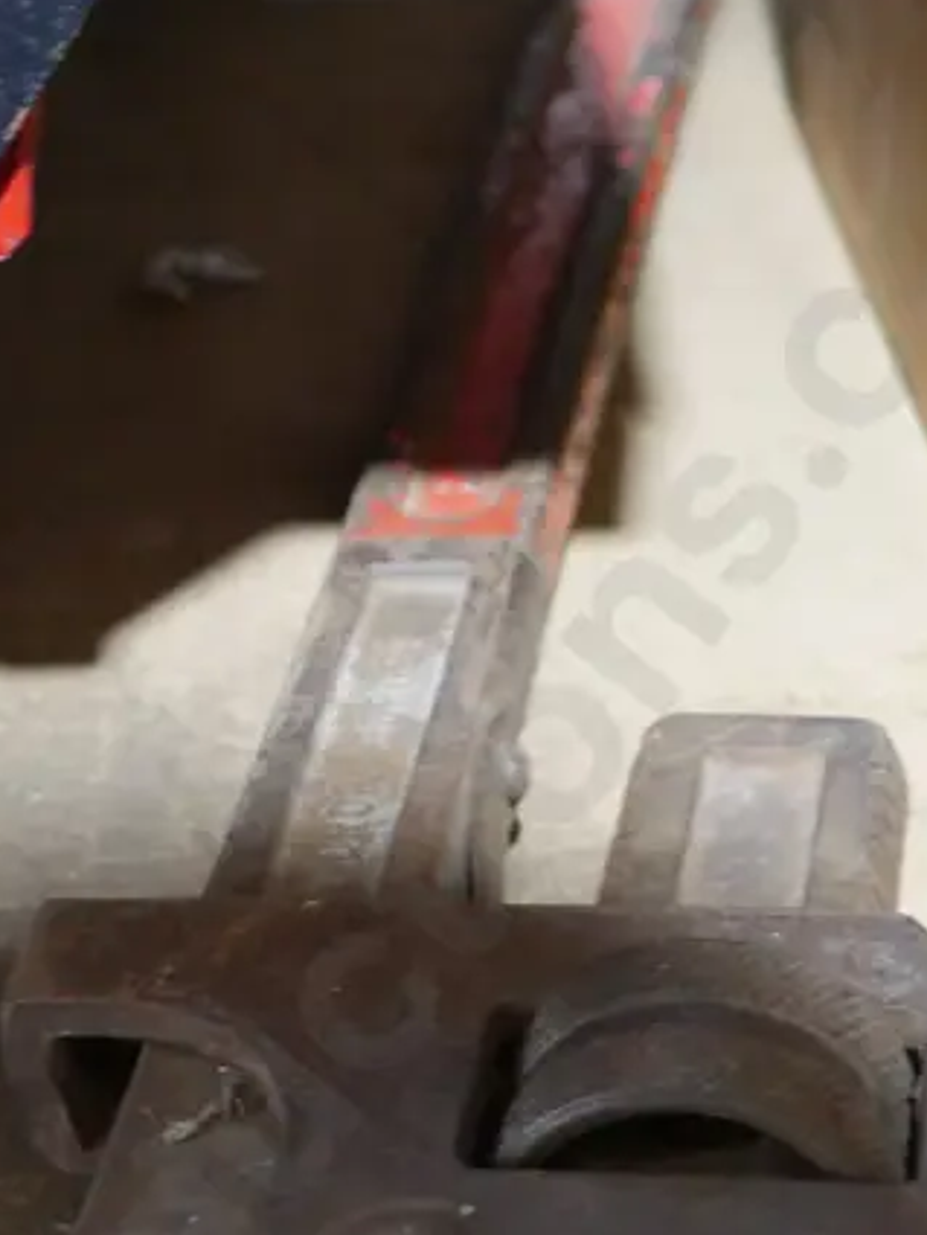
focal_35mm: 82
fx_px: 2926
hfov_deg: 17.9
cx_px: 292
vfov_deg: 23.2
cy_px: 1098
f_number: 4
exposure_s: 1/60
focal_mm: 17
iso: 2000
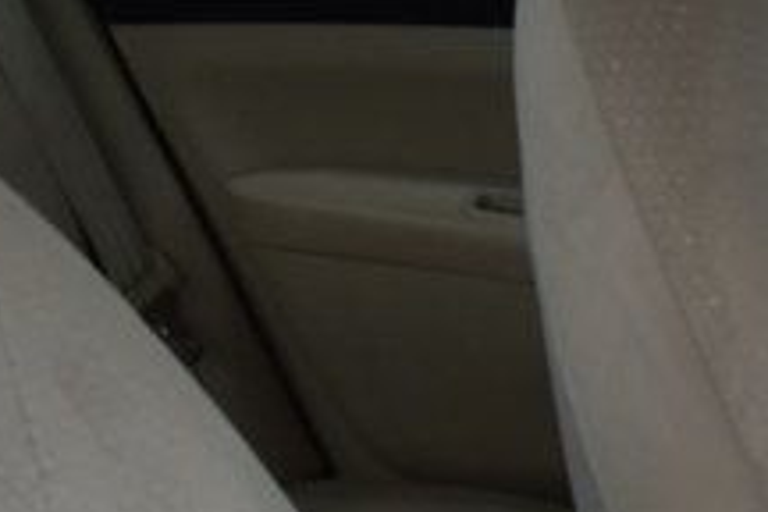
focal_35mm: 163
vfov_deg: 8.4
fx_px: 3485
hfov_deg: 12.6
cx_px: 231
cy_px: 43
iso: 400
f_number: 9
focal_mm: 23
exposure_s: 1/100
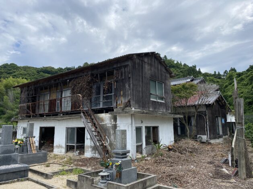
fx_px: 190
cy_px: 94
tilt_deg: +8.7
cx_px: 126
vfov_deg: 53.1
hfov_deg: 67.3
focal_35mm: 26
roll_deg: +0.8
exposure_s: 1/3401
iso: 32
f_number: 1.8
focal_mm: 4.25
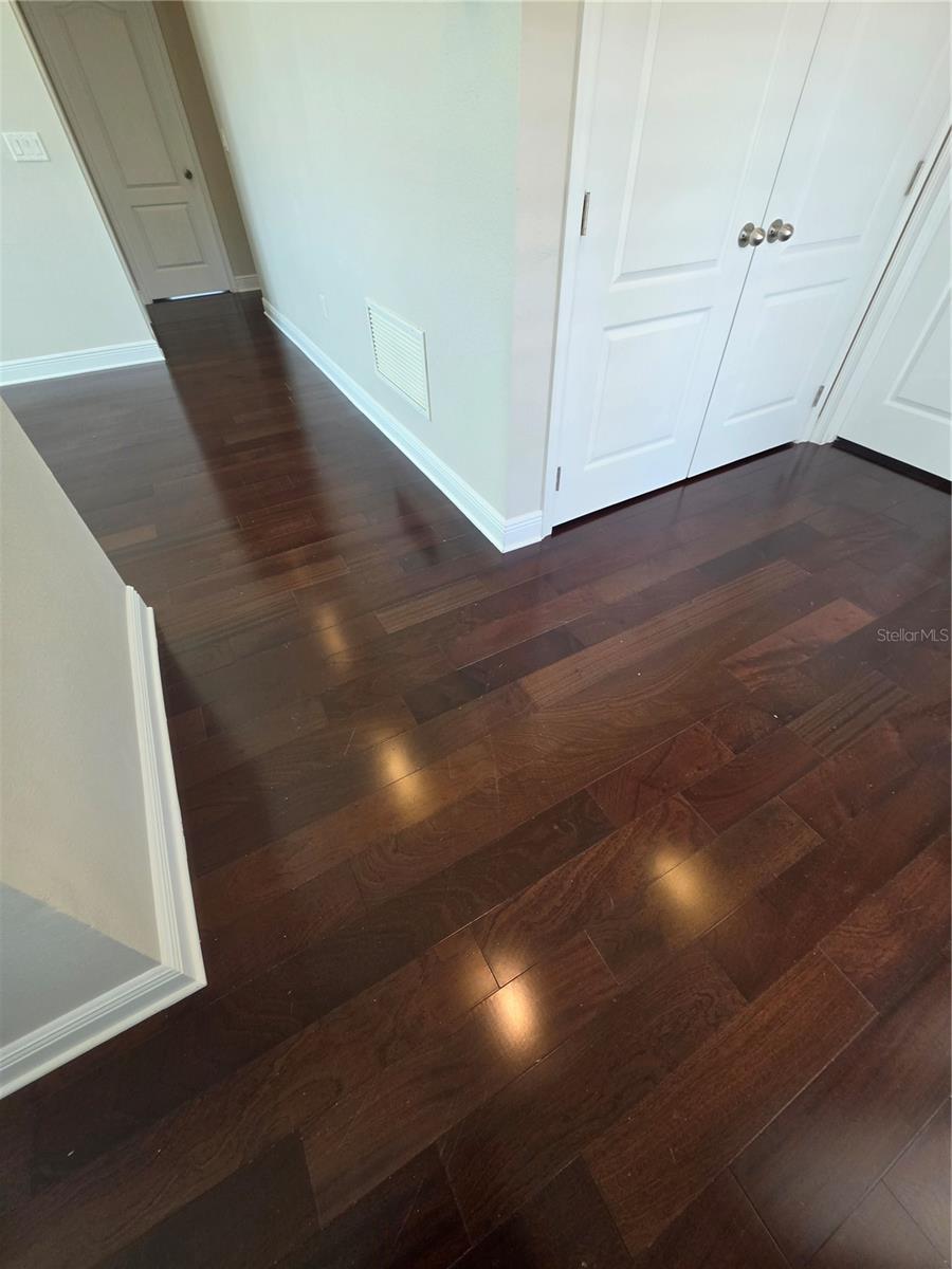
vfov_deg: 106.2
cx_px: 476
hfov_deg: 89.9
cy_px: 634
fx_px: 477
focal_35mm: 13
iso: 200
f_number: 1.9
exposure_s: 1/120
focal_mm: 2.2
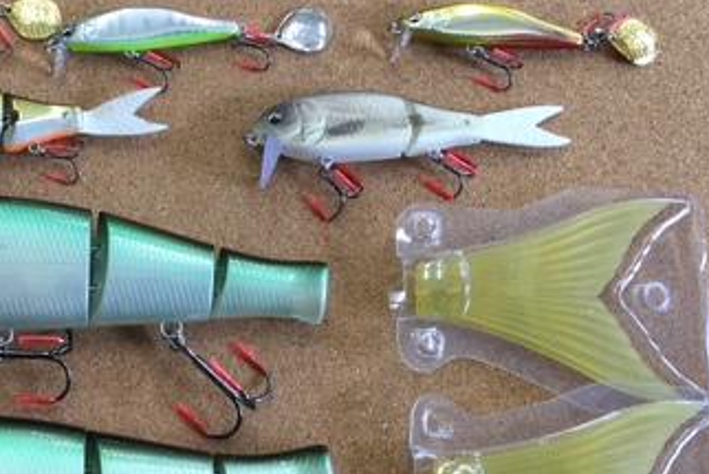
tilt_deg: -74.5
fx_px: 1182
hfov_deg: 32.6
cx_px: 163
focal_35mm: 60
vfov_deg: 22.6
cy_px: 212
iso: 25
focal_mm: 3.3
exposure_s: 1/30
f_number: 2.4
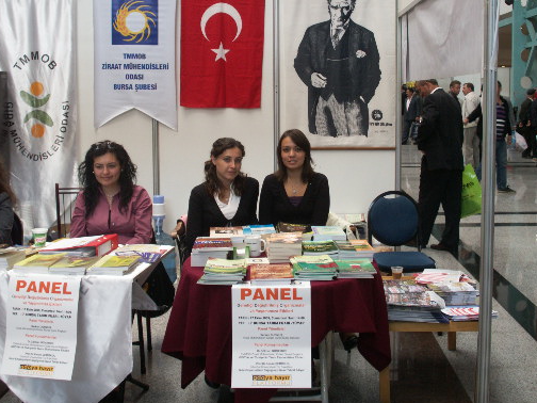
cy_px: 154
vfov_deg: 30.8
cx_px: 294
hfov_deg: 40.4
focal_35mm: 47
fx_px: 729
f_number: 3.5
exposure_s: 1/40
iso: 50
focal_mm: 7.7
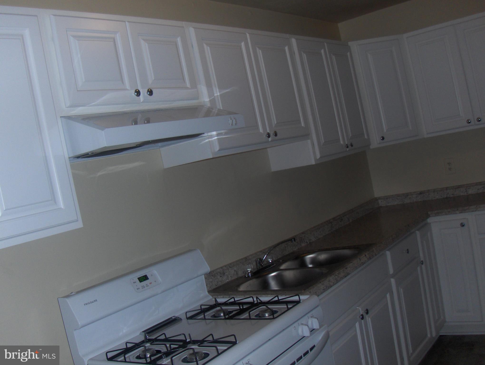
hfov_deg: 45.7
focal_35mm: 41
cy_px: 182
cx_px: 242
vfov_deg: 35.2
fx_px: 575
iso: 100
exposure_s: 1/60
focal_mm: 6.5
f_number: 3.5
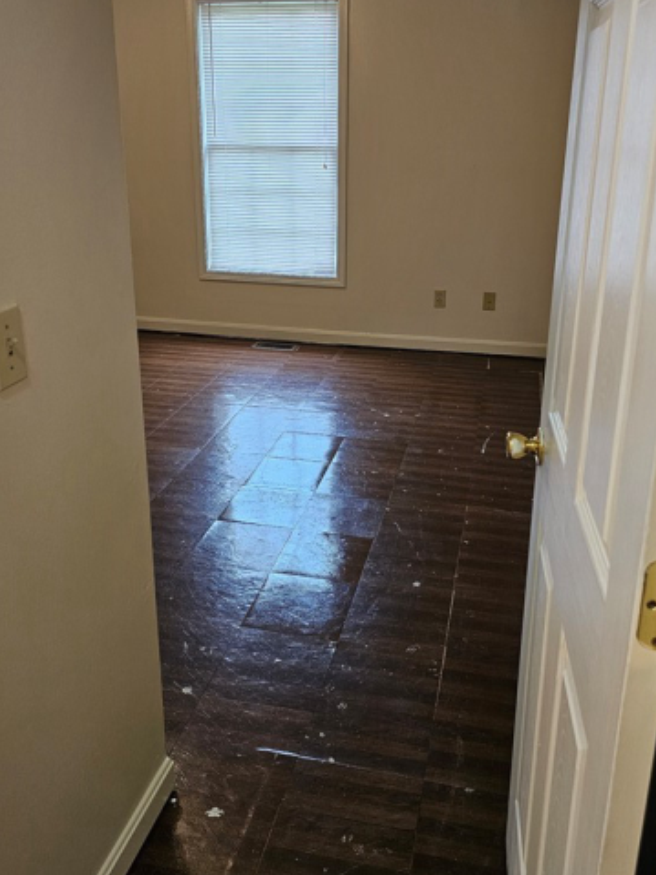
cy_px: 370
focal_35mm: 32
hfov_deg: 44.1
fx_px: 809
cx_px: 340
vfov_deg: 56.6
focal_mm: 6.3
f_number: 1.7
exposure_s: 1/120
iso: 320
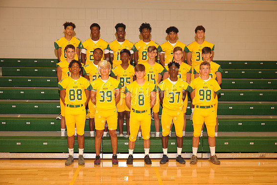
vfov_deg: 27.5
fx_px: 377
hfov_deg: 40.3
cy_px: 92
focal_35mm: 49
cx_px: 138
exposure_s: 1/60
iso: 1000
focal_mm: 48
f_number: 5.6
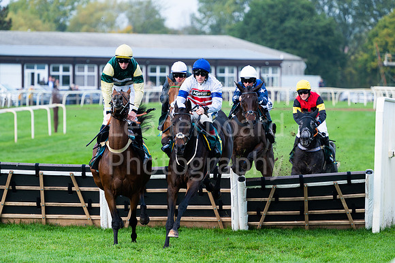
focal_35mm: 211
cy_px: 132
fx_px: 2315
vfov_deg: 6.5
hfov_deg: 9.8
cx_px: 198
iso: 500
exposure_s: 1/1000
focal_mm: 210
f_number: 4
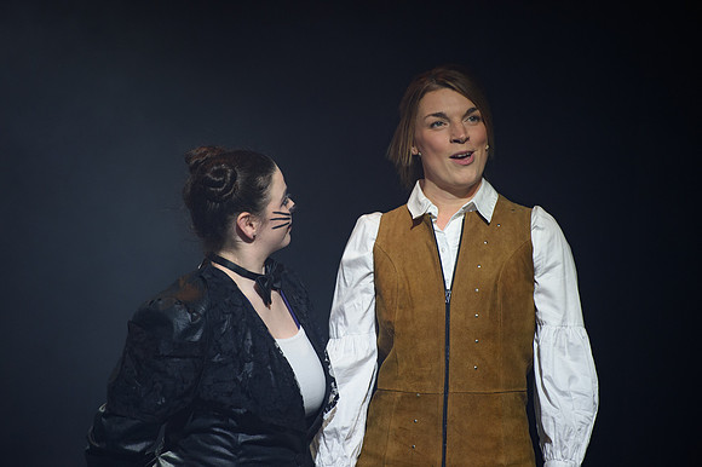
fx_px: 3898
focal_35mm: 200
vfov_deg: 6.9
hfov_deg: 10.3
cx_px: 351
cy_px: 234
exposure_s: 1/320
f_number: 2.8
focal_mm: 200
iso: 800
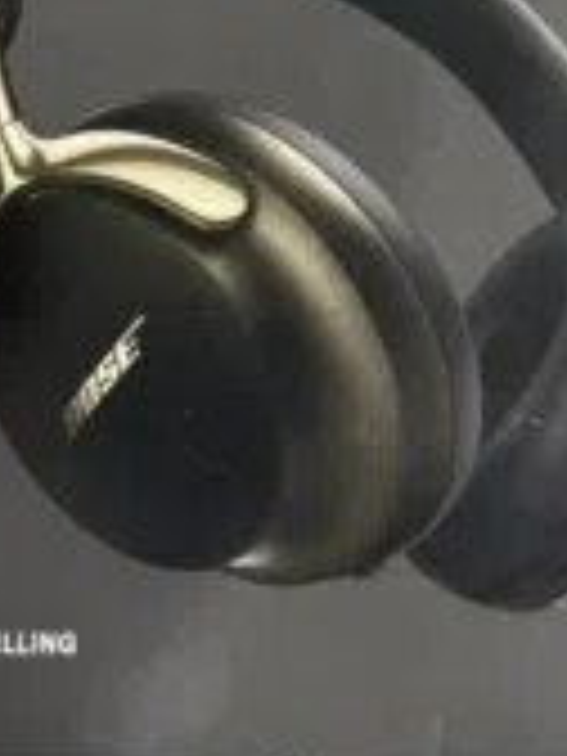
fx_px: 2490
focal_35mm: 114
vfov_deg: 16.8
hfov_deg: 13.0
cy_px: -58
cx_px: 320
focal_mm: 6.76
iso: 250
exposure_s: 1/60
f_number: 1.78
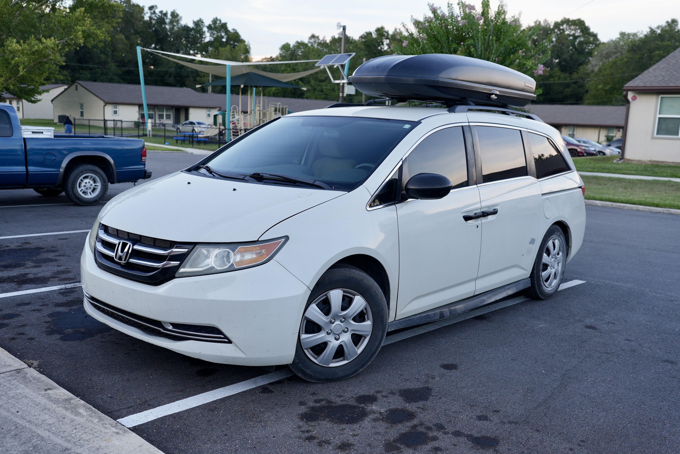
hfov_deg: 54.4
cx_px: 340
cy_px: 227
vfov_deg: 37.9
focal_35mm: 35
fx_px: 661
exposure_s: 1/60
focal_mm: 35
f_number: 4
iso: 160
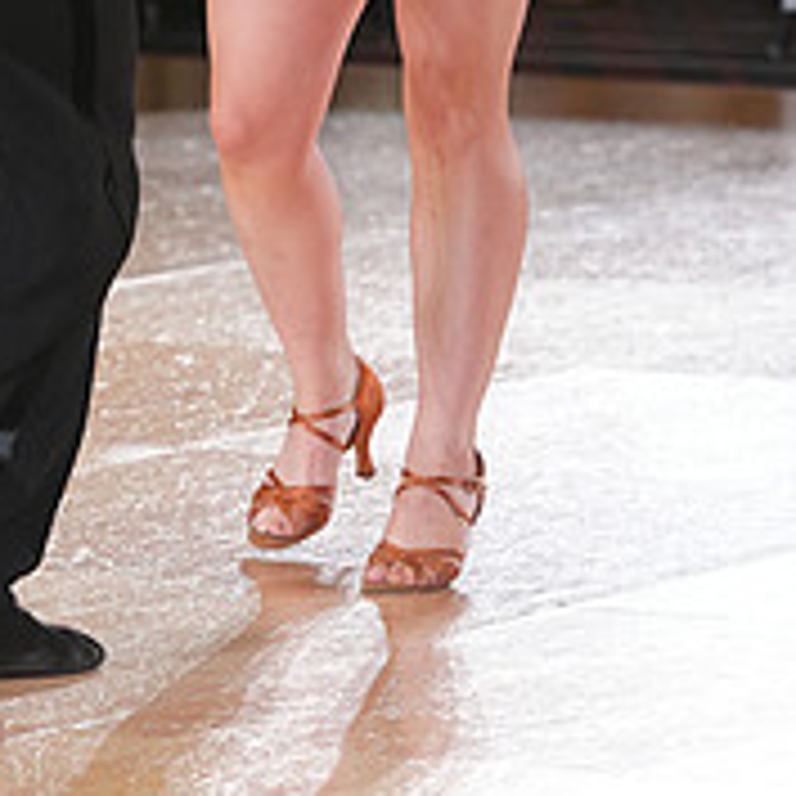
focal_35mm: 370
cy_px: -247
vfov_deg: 4.7
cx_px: 160
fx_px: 9626
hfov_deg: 4.7
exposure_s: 1/400
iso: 1600
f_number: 4
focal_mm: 133
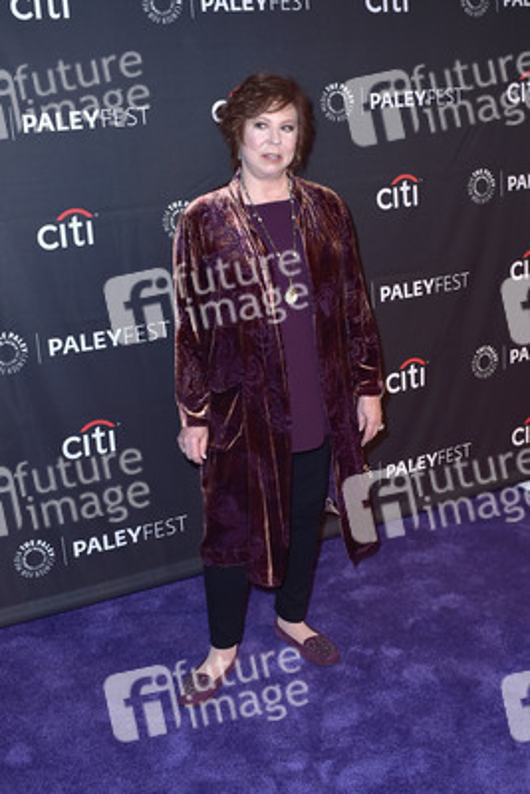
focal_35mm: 35
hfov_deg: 37.9
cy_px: 397
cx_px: 265
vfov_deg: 54.4
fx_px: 772
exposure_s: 1/250
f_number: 6.3
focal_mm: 35
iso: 250
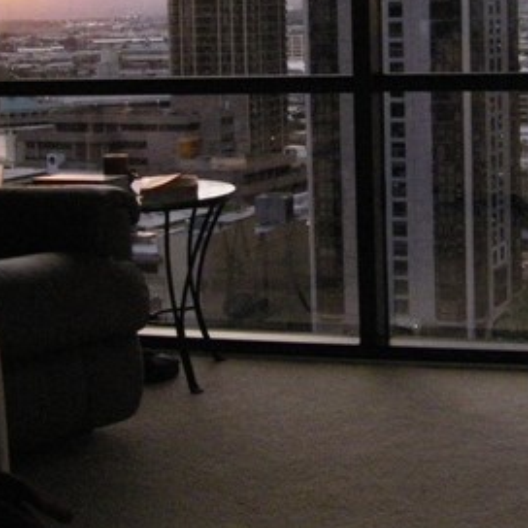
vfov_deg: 21.6
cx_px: 377
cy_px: 82
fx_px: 1363
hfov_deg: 21.8
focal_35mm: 79
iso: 800
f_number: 3.5
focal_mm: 6.3
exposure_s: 1/30
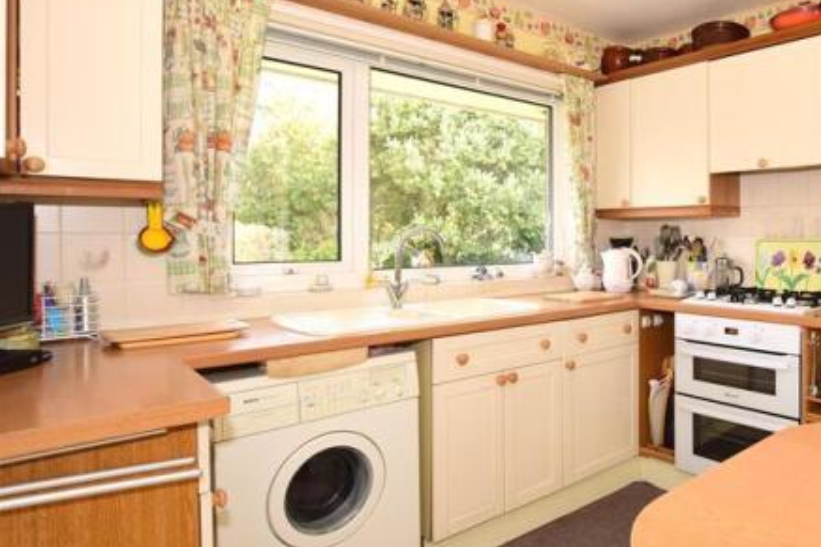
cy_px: 238
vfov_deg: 51.6
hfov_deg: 67.6
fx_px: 564
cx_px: 614
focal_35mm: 25
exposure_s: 1/100
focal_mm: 11
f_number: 5.6
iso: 400
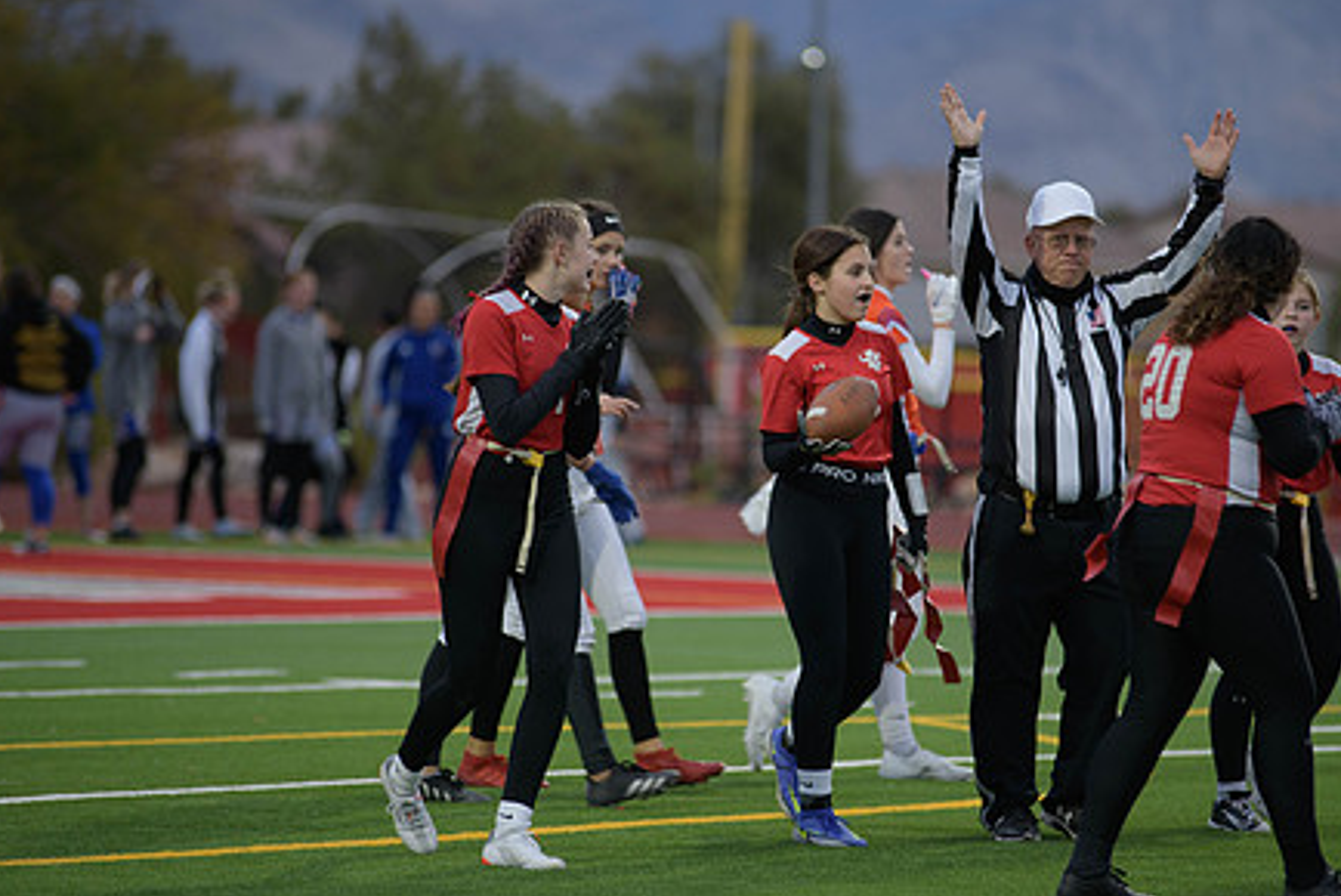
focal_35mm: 267
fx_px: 9952
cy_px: 409
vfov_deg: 5.2
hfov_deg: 7.7
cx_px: 754
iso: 250
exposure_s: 1/200
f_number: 2.8
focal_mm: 200
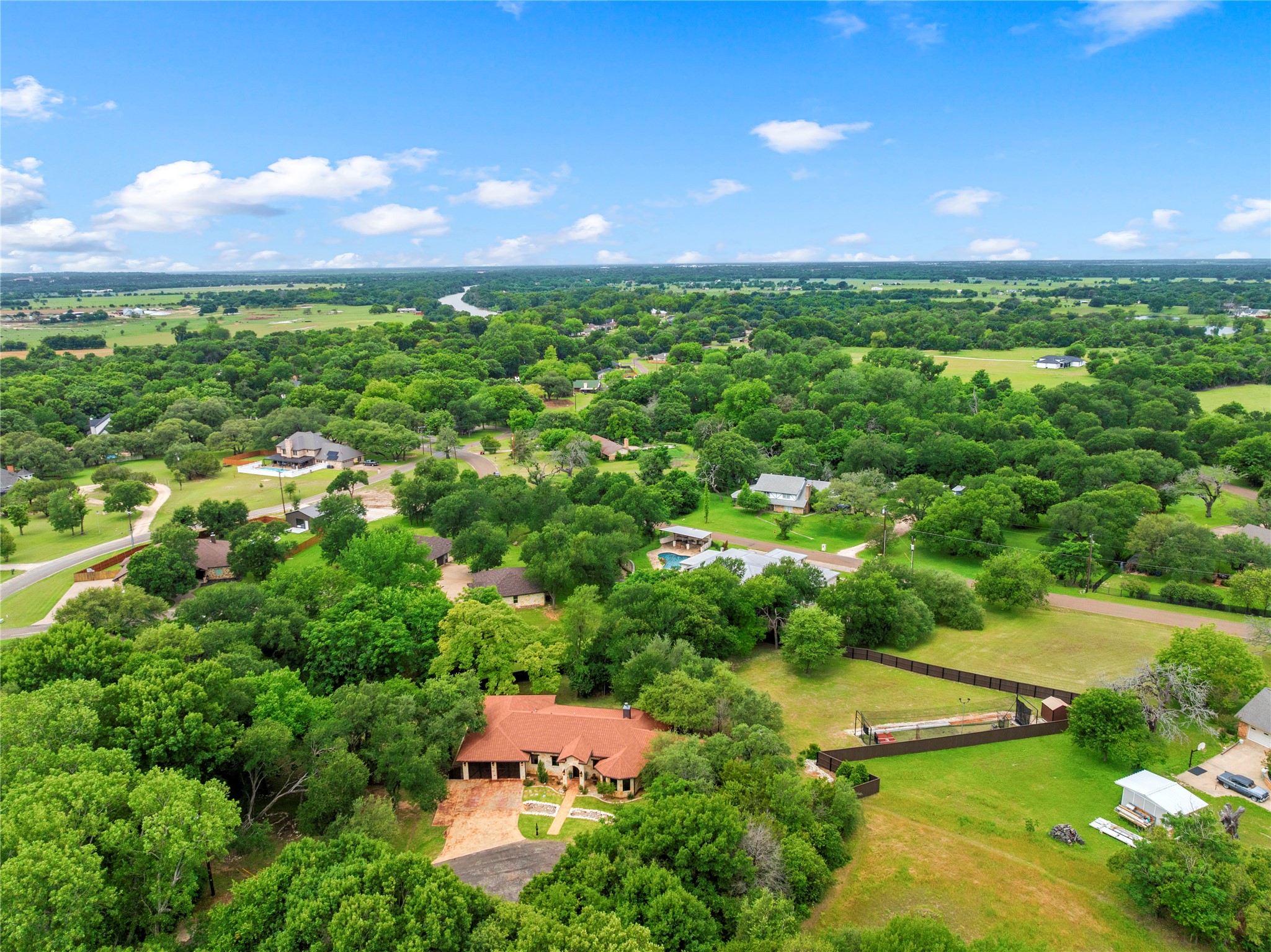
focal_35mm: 24
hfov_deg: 71.6
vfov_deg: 56.8
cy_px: 476
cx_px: 636
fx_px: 881
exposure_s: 1/2000
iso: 140
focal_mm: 12.29
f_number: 2.8
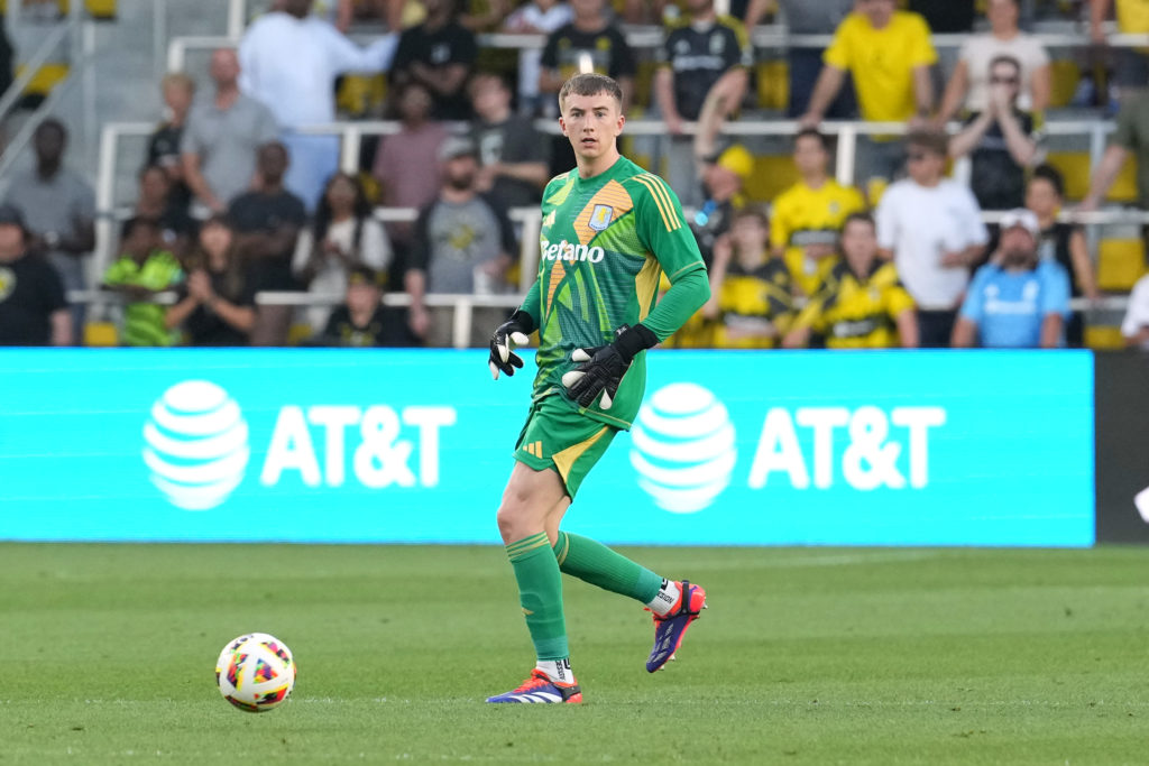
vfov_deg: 4.6
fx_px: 9576
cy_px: 383
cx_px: 574
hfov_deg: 6.9
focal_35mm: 300
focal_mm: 300
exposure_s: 1/1250
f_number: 3.5
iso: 2500
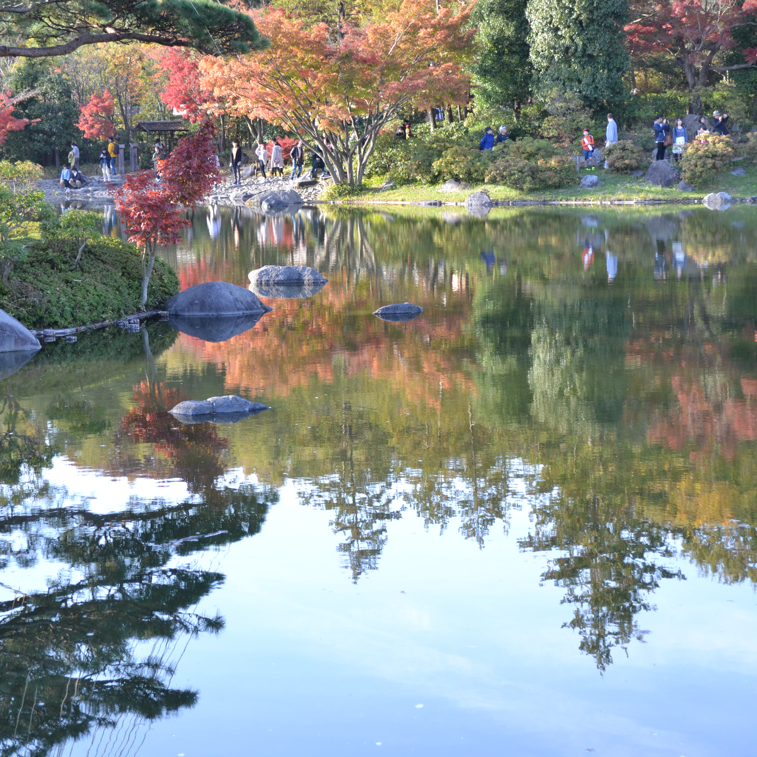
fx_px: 1905
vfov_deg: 22.5
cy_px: 378
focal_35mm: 77
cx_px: 344
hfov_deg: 22.5
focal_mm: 40
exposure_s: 1/125
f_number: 5.6
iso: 320
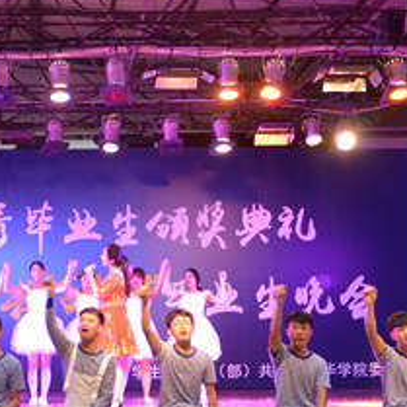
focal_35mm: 67
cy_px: 262
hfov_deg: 24.9
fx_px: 891
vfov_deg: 25.6
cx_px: 39
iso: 1000
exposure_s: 1/60
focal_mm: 22
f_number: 3.8
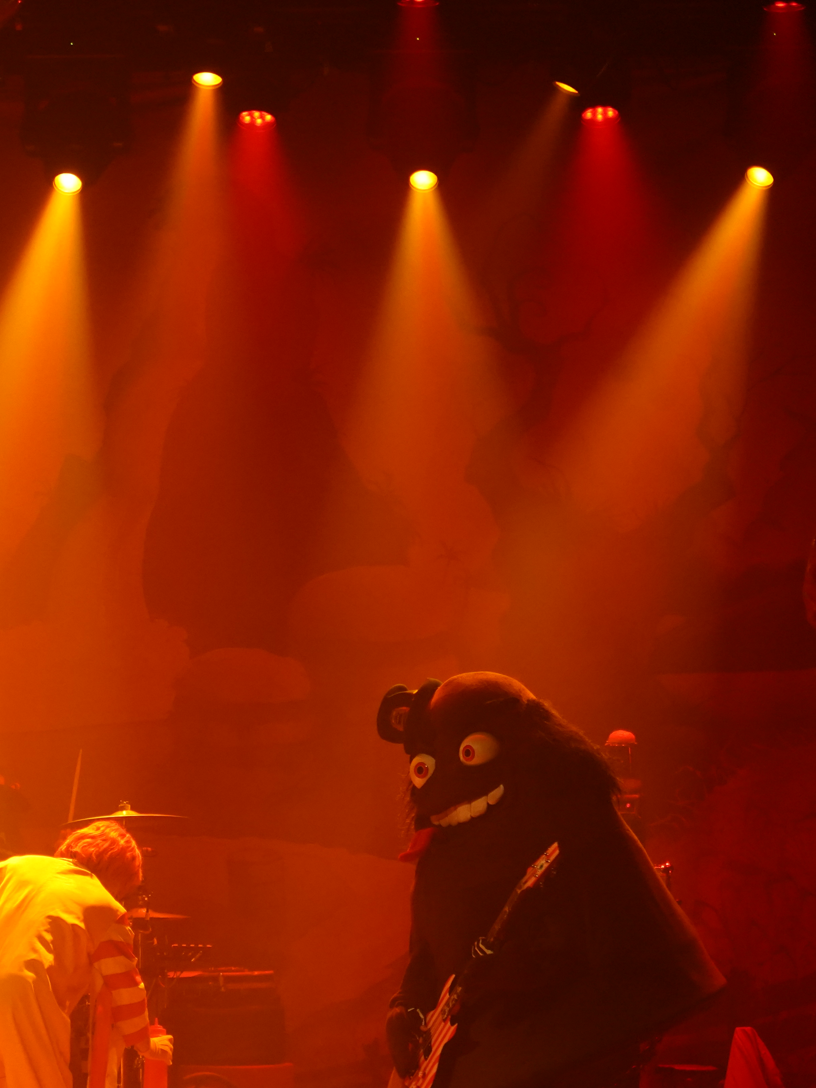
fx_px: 5910
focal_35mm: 188
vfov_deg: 10.5
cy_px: 662
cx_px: -56
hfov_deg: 7.9
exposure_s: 1/160
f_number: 4
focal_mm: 105
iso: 4000
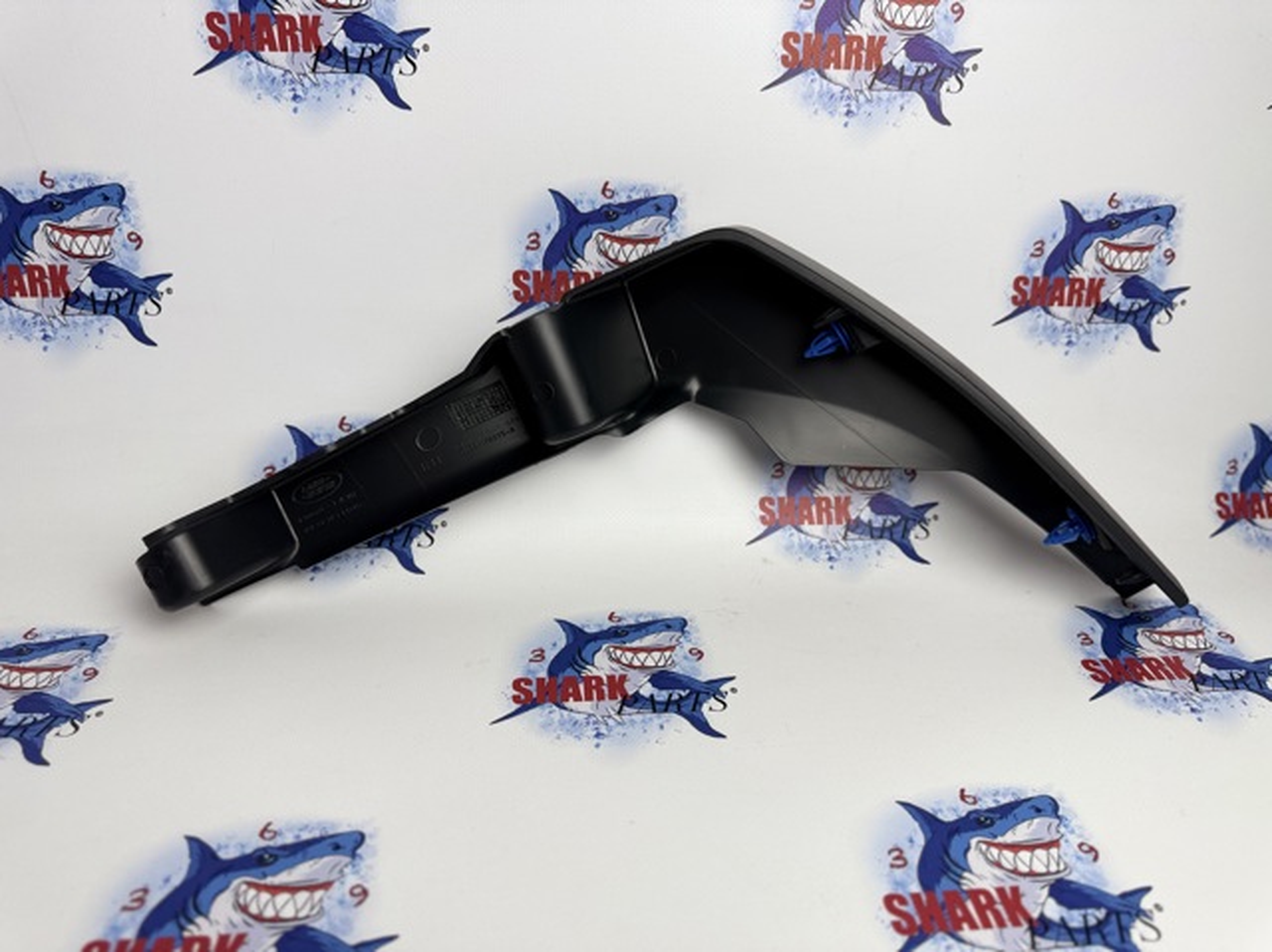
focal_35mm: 24
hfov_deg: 71.6
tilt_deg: -29.7
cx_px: 636
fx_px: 881
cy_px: 476
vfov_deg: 56.8
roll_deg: -3.2
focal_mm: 6.76
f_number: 1.78
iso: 80
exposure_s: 1/347
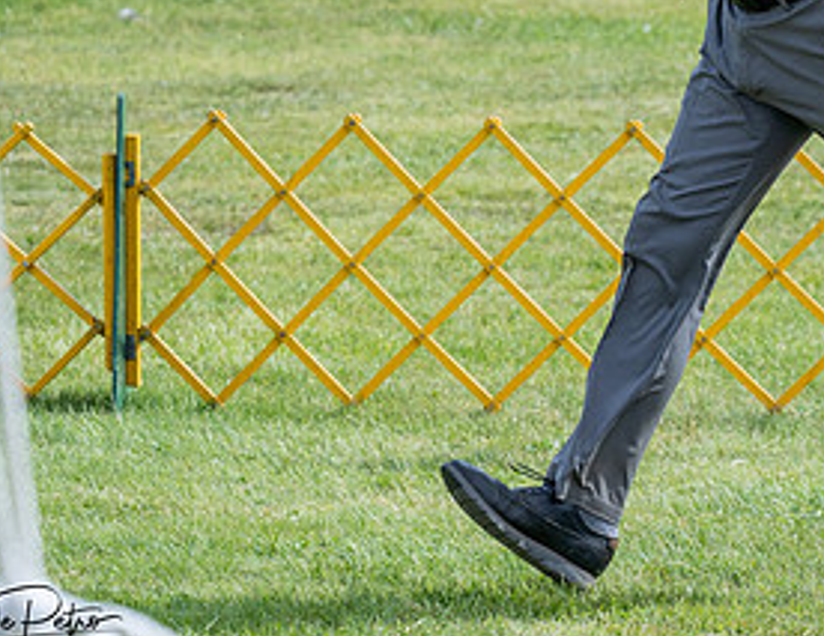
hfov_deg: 5.9
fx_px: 8010
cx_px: 910
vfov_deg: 4.5
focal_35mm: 333
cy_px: 45
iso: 320
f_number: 5.6
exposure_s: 1/1250
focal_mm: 123
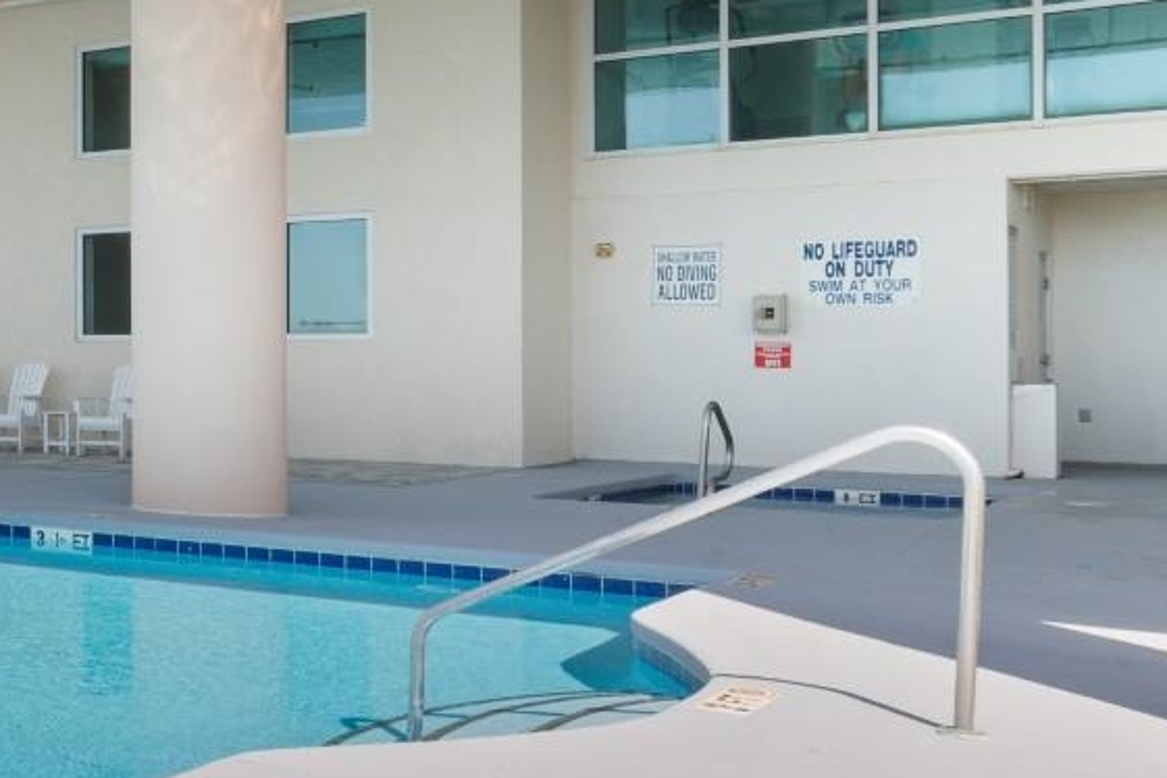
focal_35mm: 52
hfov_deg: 30.5
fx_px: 1686
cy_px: 339
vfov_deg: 26.0
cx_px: -335
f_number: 7.1
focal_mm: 12
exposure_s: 1/200
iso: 100
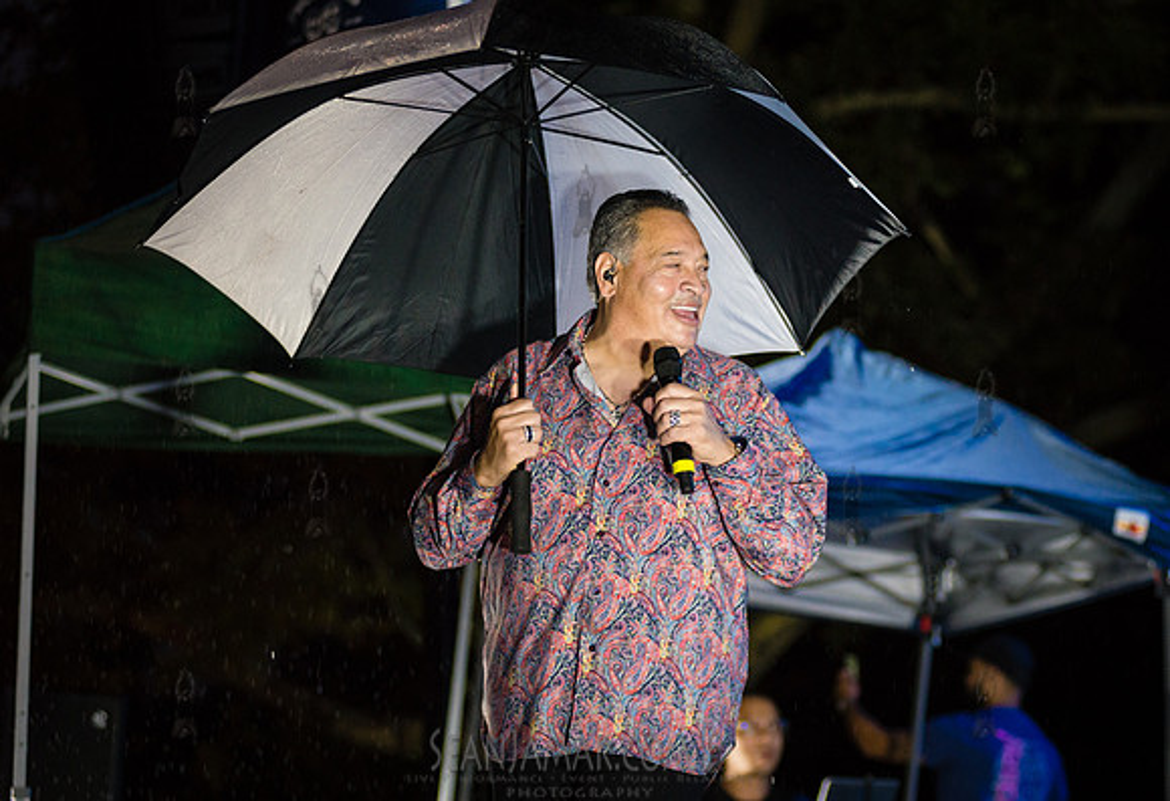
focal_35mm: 114
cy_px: 450
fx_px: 3746
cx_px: 674
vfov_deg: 12.2
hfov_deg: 17.7
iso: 3200
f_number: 3.2
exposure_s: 1/250
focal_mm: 100
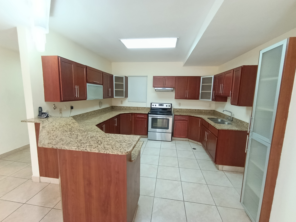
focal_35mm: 15
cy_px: 111
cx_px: 148
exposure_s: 1/33.3
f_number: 2.2
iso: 458
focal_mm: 1.65
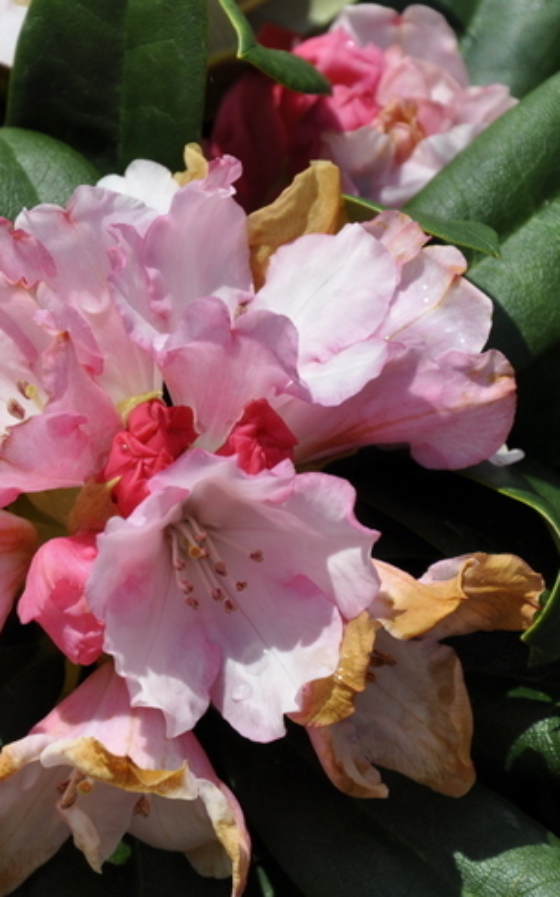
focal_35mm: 262
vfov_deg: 8.0
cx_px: 176
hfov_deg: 5.0
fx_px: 6397
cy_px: 467
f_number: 9.5
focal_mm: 105
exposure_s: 1/350
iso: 200
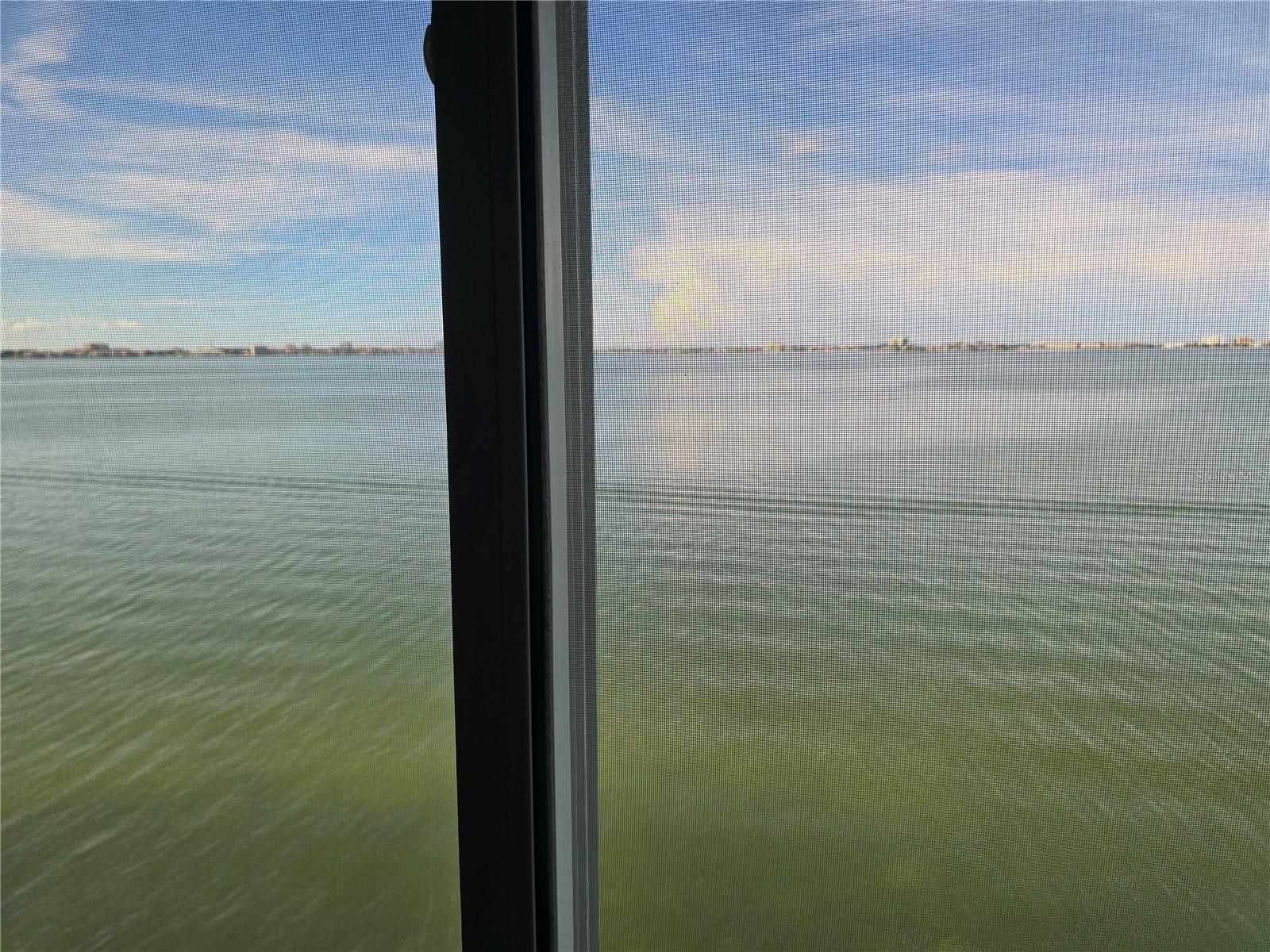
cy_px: 476
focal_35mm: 23
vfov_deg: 58.9
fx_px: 844
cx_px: 635
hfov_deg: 73.9
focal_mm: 6.3
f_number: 1.7
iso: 12
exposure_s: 1/296
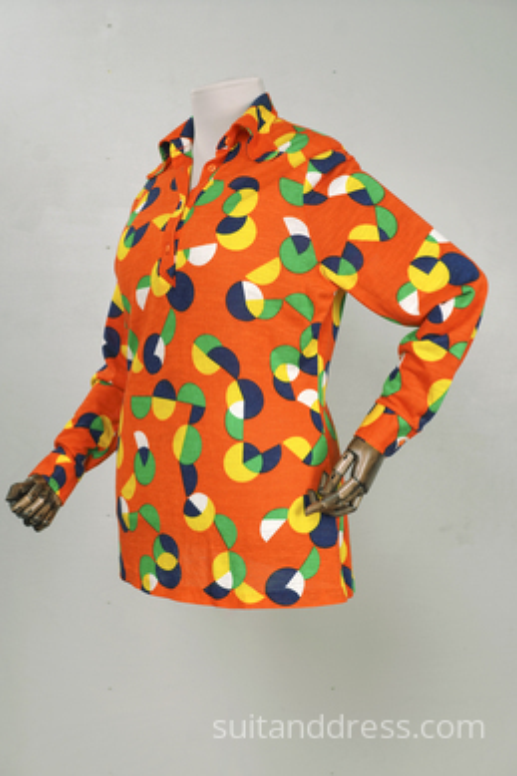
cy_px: 388
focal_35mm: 48
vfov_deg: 41.1
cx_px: 258
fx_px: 1035
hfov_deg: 28.1
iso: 400
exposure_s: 1/20
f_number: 7.1
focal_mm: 32
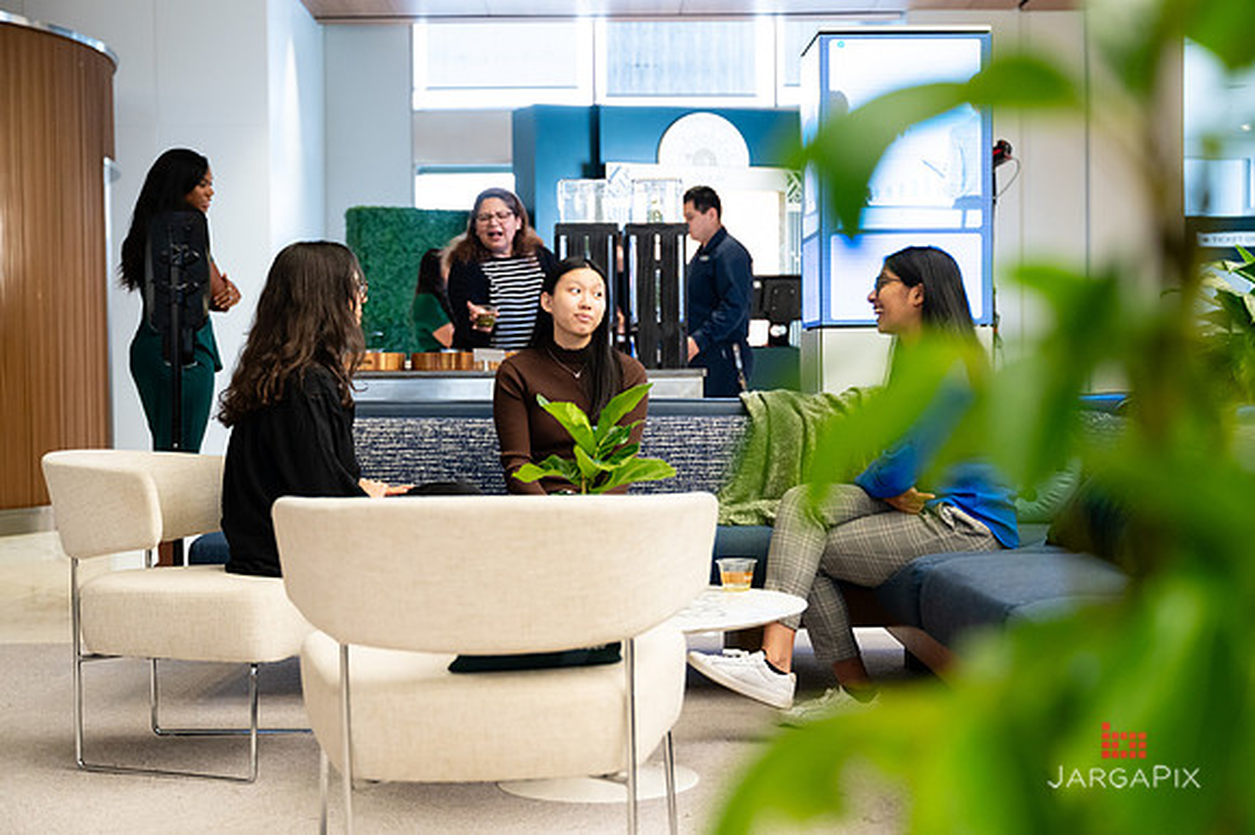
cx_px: 632
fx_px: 1893
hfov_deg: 36.7
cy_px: 415
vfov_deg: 24.9
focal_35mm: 54
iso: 1600
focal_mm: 52
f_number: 3.2
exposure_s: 1/200
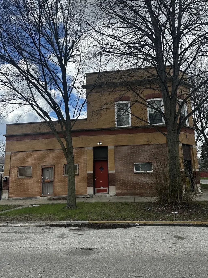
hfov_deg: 56.8
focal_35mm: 24
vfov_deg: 71.6
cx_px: 104
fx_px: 192
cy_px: 139
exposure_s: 1/2967
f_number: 1.78
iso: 80
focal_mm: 6.86
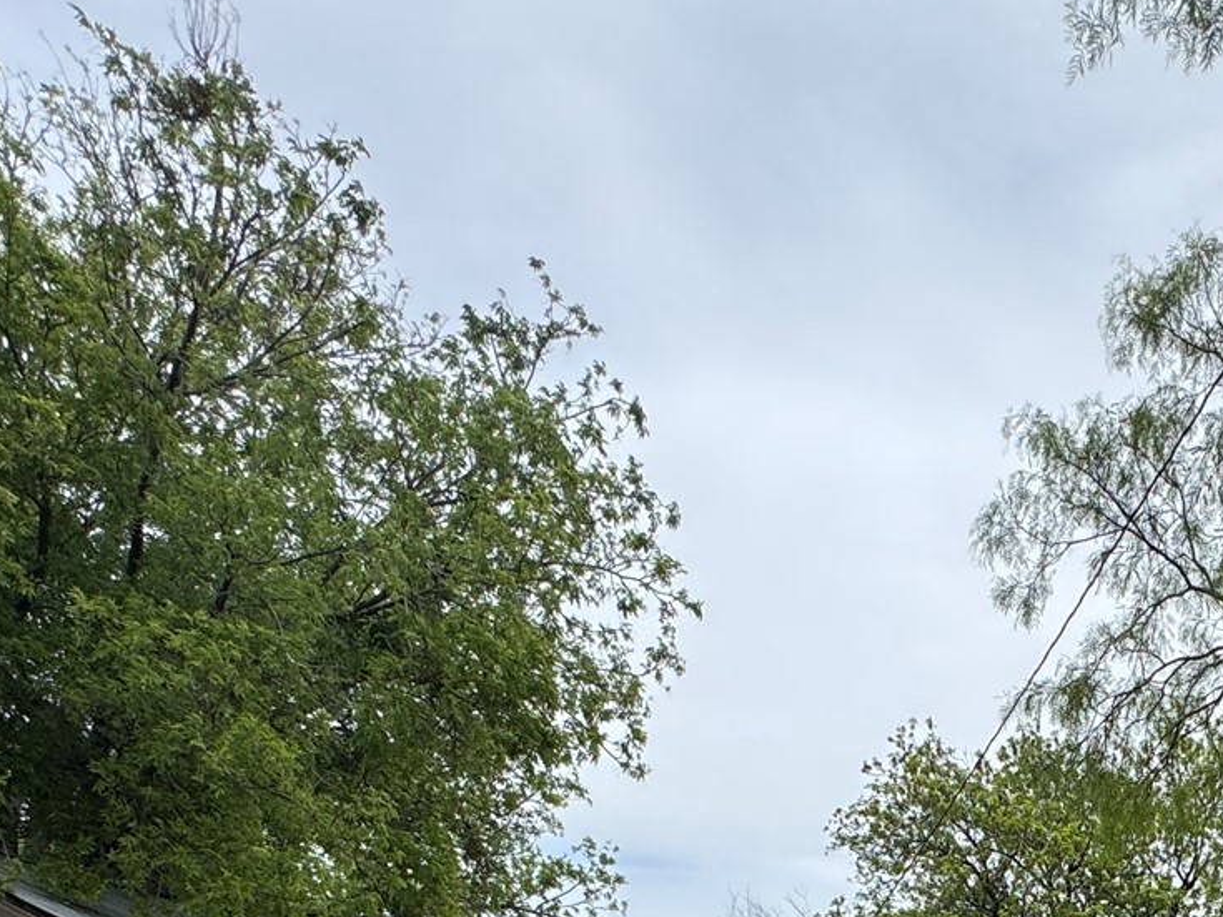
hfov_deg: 43.5
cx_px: 1112
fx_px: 1378
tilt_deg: -4.1
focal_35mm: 39
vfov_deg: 28.6
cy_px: 1252
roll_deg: +0.6
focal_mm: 2.22
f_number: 2.2
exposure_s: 1/1094
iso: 40
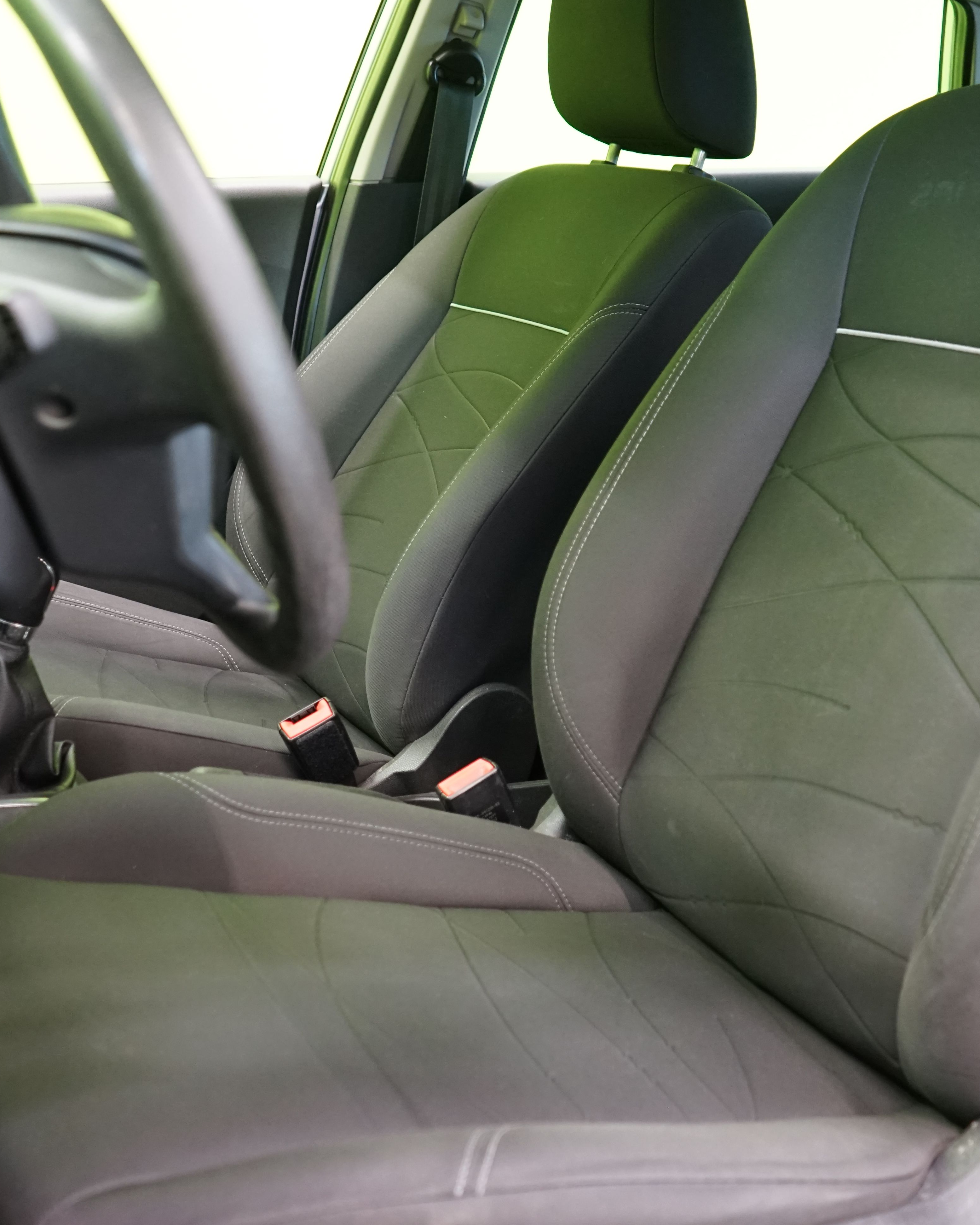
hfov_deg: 35.7
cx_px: 487
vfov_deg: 43.8
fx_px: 1523
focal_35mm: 42
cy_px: 597
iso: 2000
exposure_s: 1/20
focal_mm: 29
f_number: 4
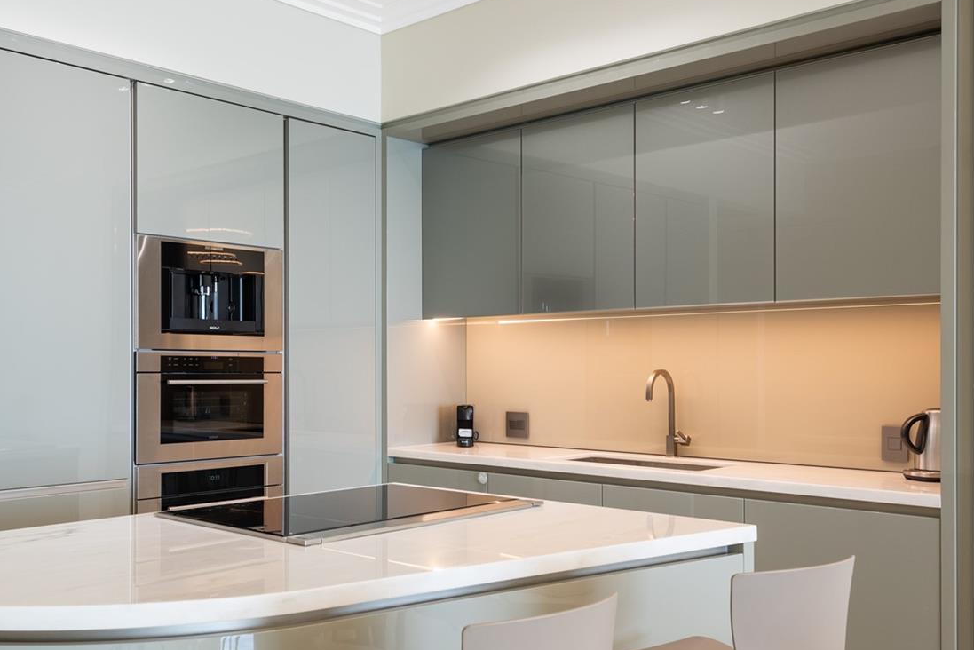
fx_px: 947
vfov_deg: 37.8
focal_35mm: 35
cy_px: 361
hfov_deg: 53.2
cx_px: 311
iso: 250
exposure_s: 1/10
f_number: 8
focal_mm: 24
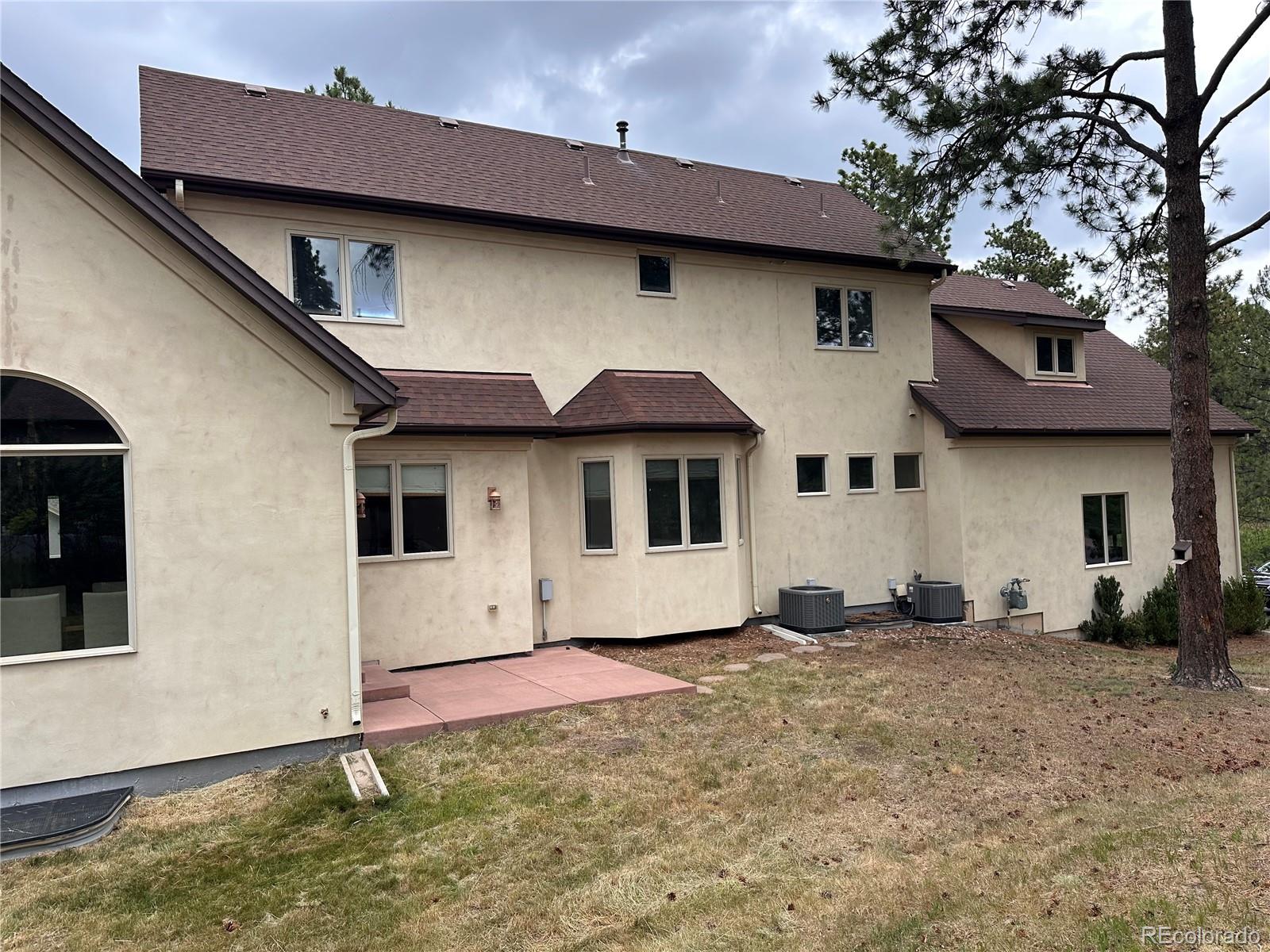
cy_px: 476
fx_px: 881
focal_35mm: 24
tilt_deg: +2.5
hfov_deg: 71.6
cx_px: 635
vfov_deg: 56.8
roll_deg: +1.4
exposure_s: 1/1050
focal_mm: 6.86
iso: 80
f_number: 1.78
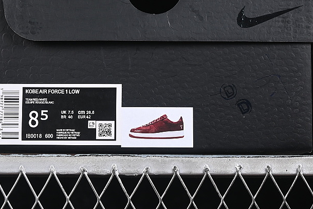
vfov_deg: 10.3
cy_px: 39
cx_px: 156
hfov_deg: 15.4
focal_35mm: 133
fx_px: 1156
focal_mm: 50
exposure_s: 1/60
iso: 160
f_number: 6.3
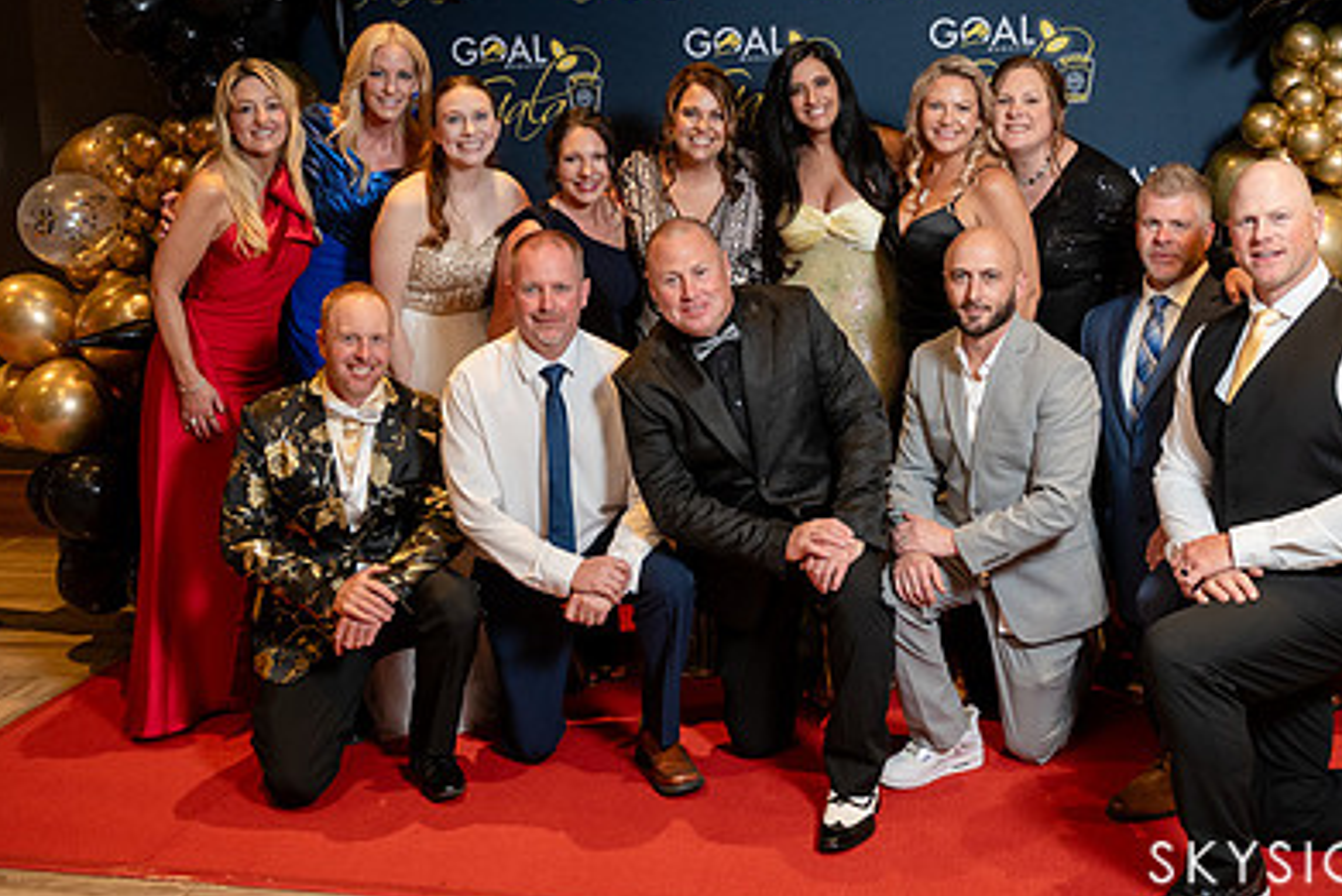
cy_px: 283
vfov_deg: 30.9
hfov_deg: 45.3
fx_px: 1603
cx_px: 755
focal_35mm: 43
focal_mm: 28
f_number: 3.2
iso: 1600
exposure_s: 1/200
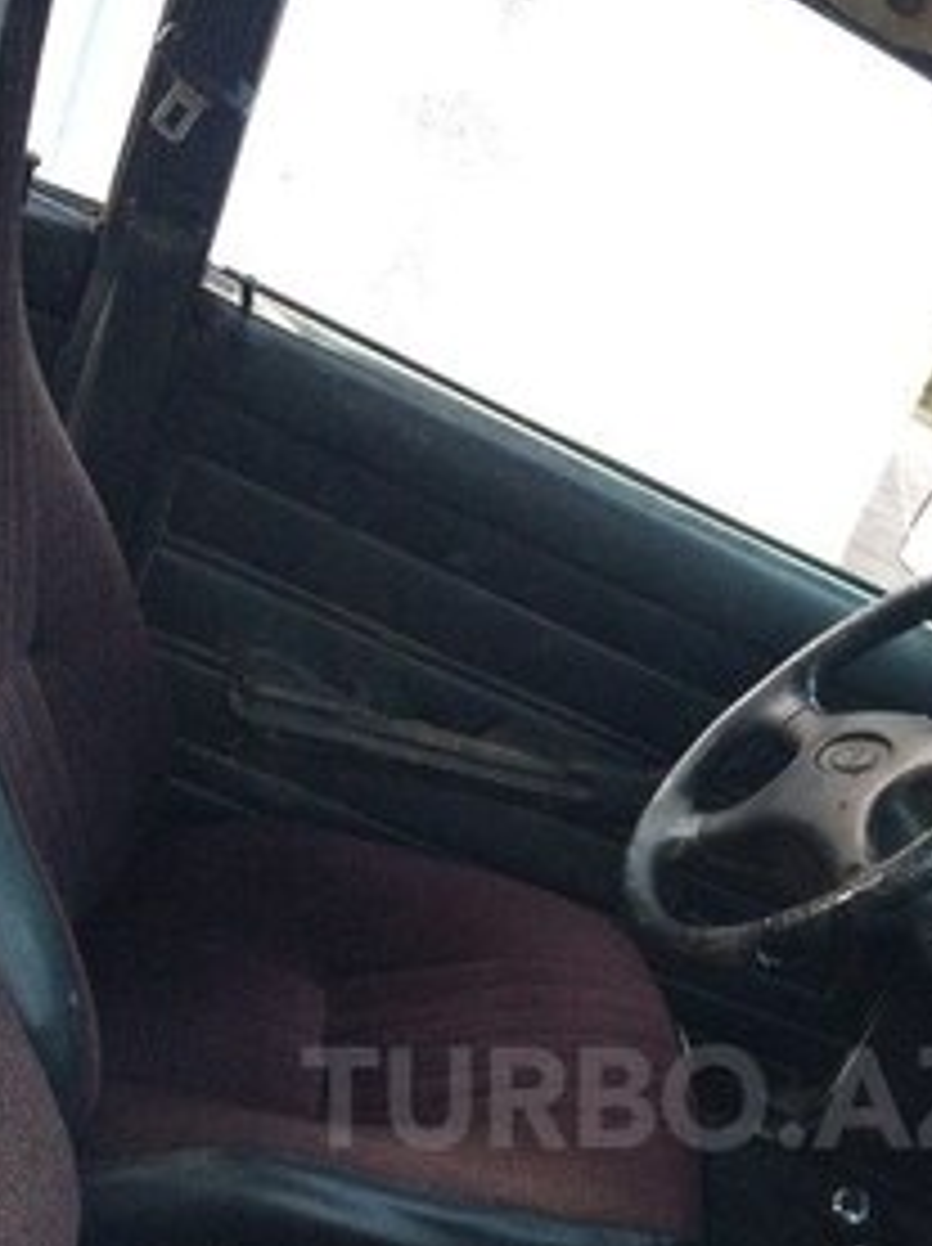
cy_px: 1098
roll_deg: -27.9
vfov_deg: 35.0
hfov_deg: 27.7
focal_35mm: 52
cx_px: 648
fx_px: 1871
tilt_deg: -24.9
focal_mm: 4.15
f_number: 2.2
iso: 320
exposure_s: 1/25
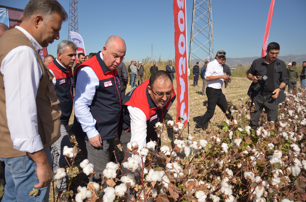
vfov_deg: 47.7
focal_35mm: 27
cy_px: 101
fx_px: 229
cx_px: 153
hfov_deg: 67.5
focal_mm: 18
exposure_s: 1/3200
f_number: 4
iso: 160
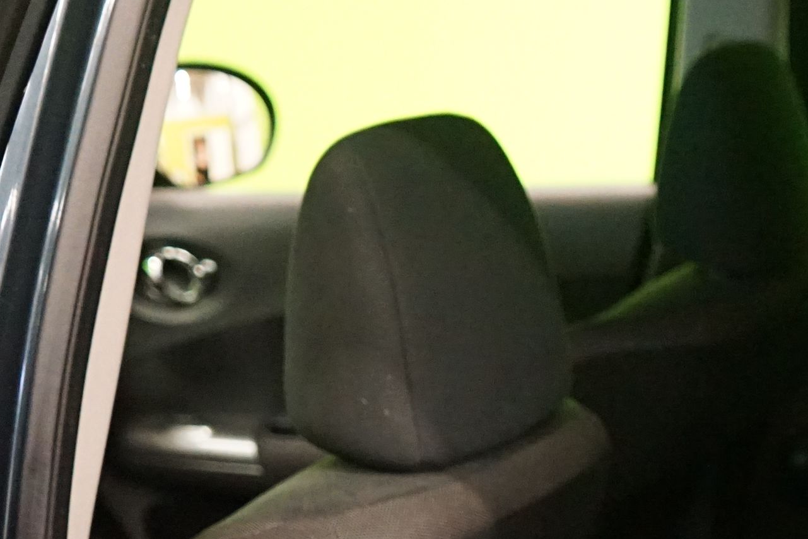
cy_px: 656
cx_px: 747
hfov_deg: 23.0
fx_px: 1930
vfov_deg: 15.3
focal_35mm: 86
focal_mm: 28
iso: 6400
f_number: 3.5
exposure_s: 1/30
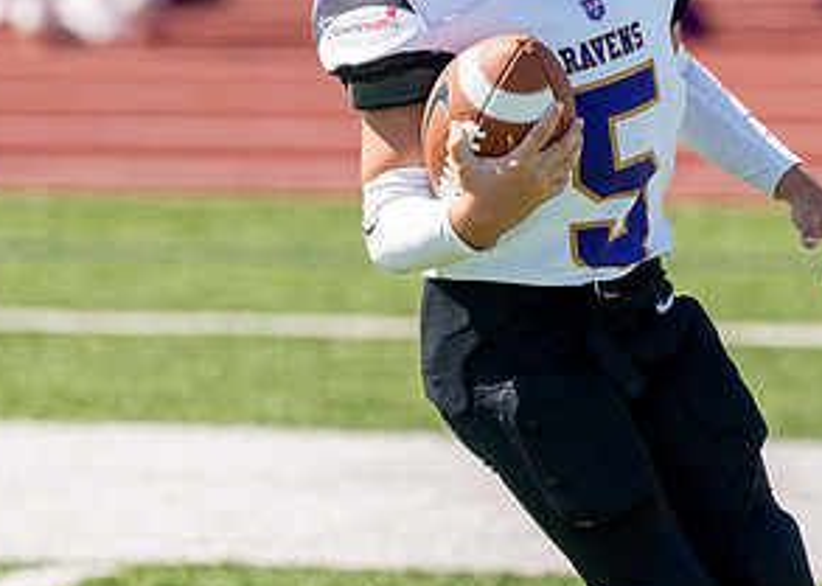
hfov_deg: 4.6
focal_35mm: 440
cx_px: 664
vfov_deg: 3.3
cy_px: 51
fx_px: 10267
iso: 200
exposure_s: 1/4000
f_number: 2.8
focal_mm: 144
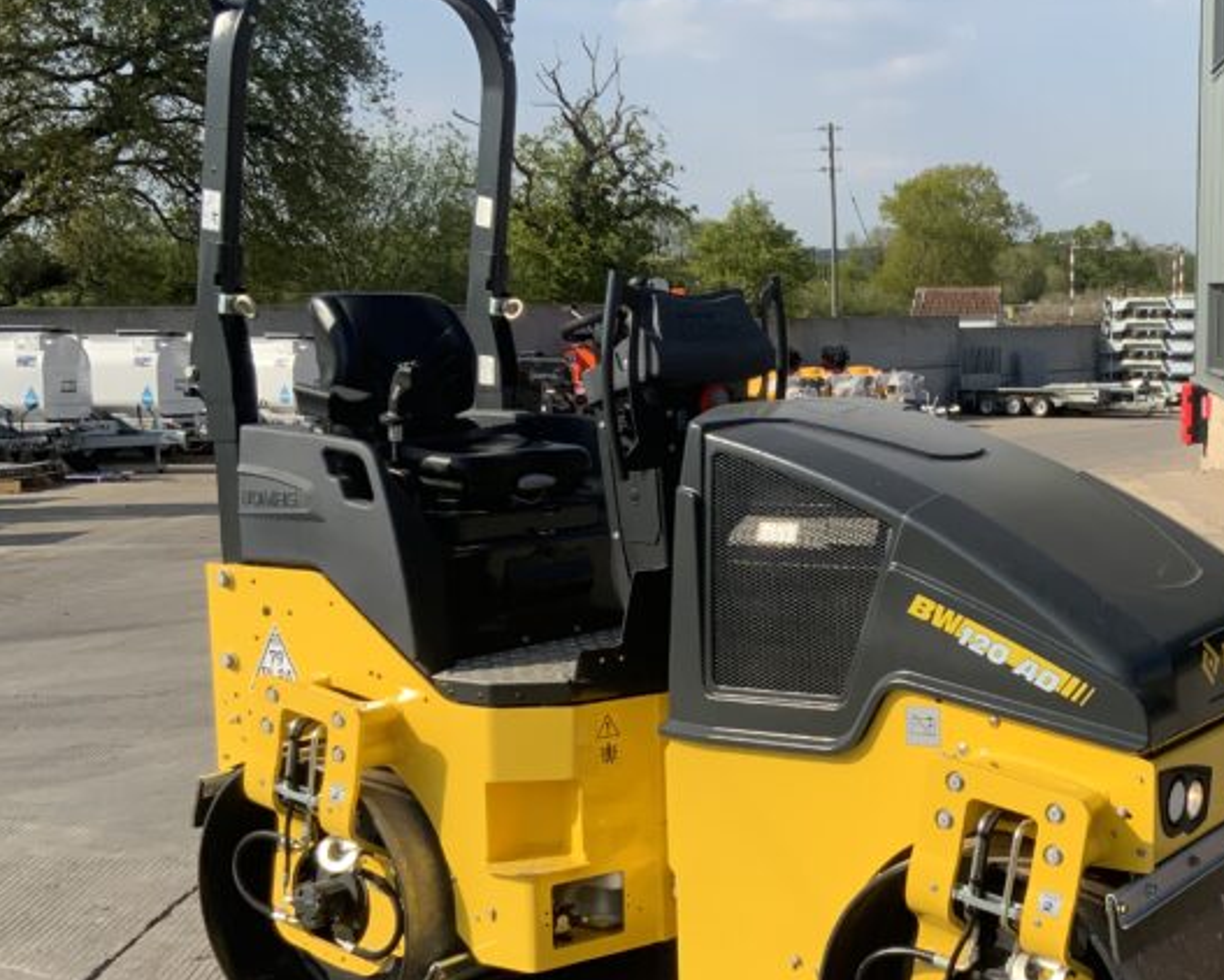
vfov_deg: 27.5
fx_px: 1993
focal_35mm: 55
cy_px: 615
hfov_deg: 33.1
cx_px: 999
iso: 16
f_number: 1.8
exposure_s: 1/1848
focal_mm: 3
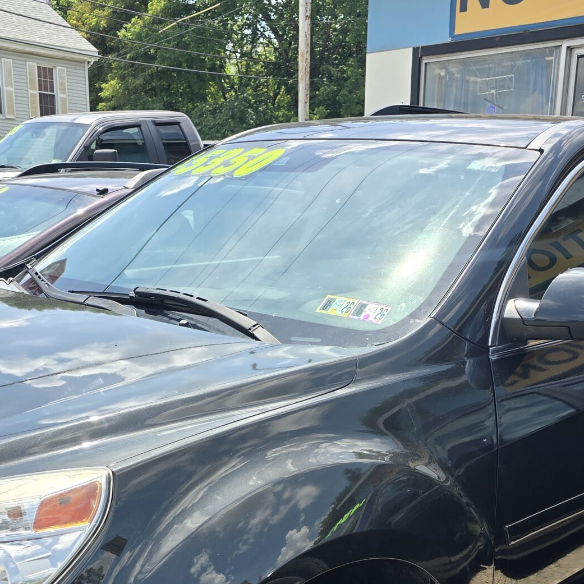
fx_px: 954
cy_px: 508
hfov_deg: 34.0
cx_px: 272
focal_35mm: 50
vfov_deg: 32.6
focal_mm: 6.3
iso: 12
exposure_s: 1/426
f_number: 1.7
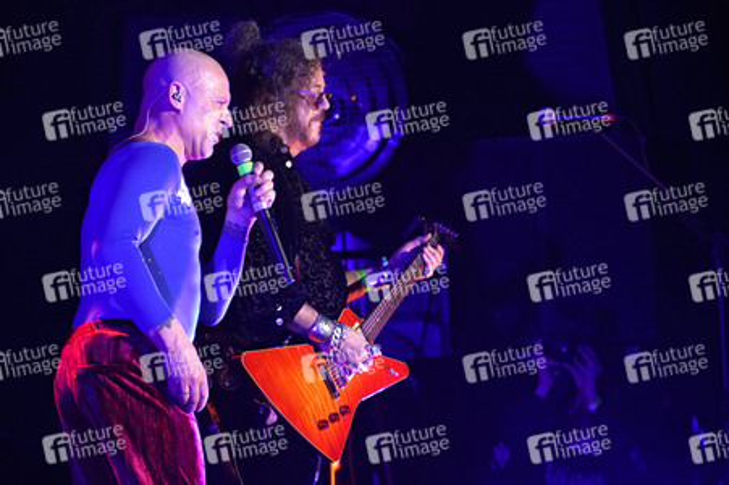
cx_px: 364
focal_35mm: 100
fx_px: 2023
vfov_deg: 13.7
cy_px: 242
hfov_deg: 20.4
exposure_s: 1/400
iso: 2500
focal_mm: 100
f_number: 4.5
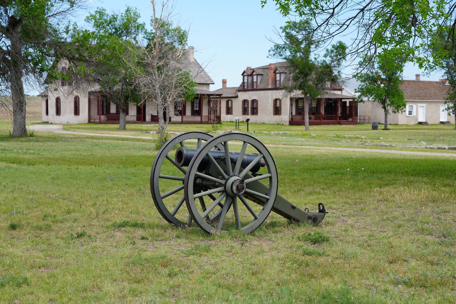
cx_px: 228
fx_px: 811
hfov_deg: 31.4
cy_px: 152
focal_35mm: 64
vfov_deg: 21.2
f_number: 8
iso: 100
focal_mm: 64
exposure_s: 1/160
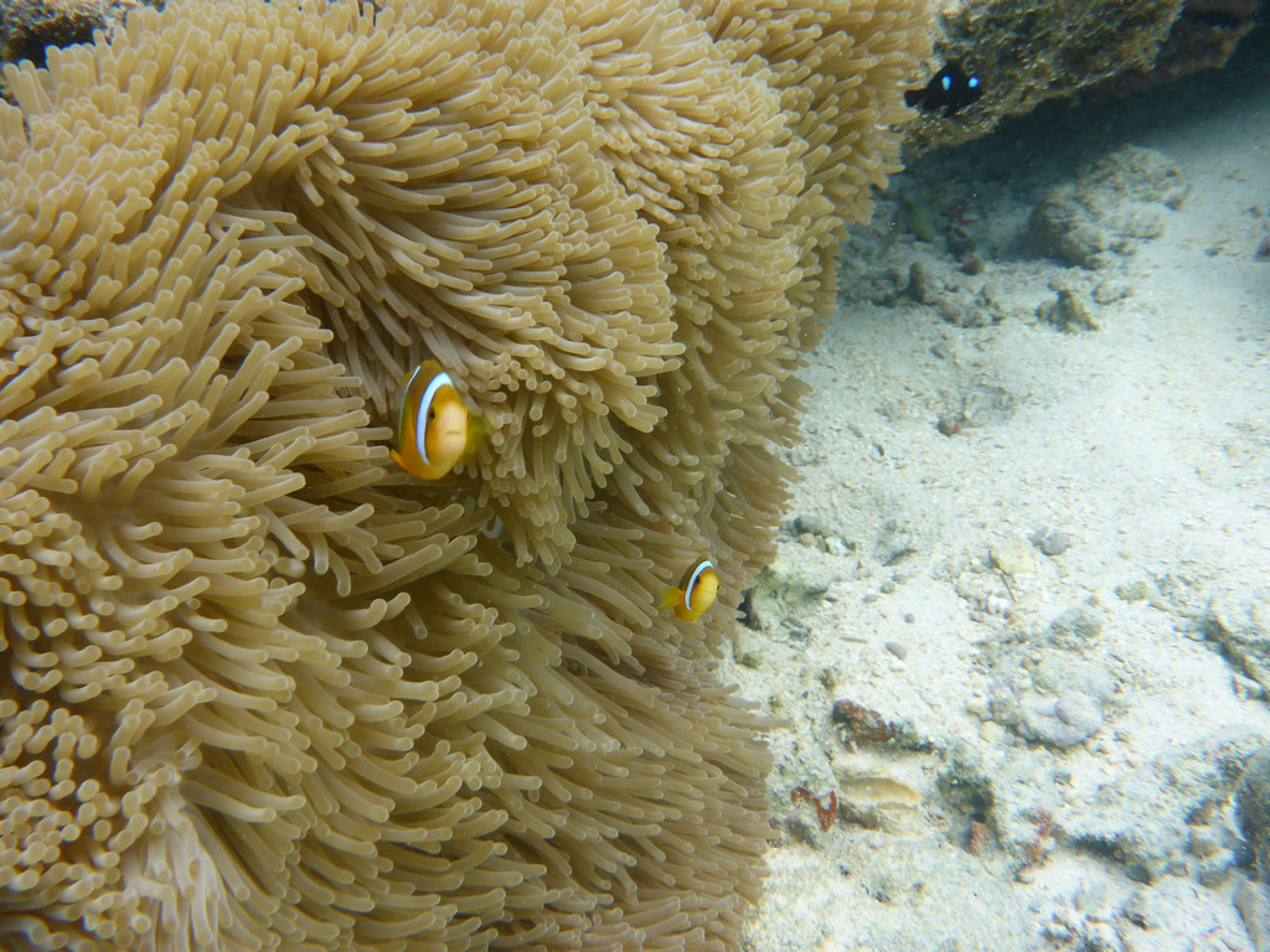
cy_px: 476
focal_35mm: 36
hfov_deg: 51.4
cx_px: 635
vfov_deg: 39.7
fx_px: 1321
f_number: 3.9
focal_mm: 6.4
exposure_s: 1/100
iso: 100
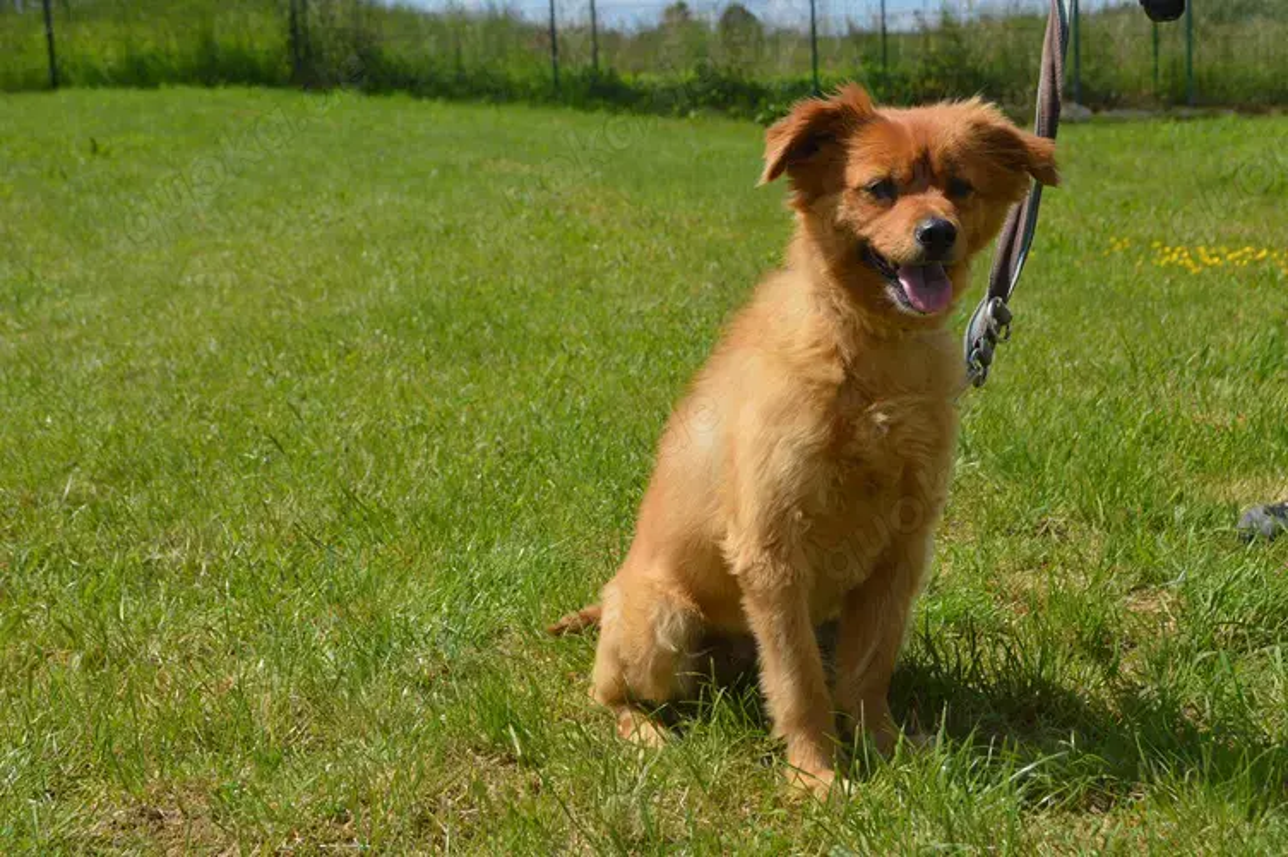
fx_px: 2038
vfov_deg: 23.7
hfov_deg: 35.1
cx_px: 644
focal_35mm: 57
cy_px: 428
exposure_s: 1/320
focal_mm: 38
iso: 100
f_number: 8
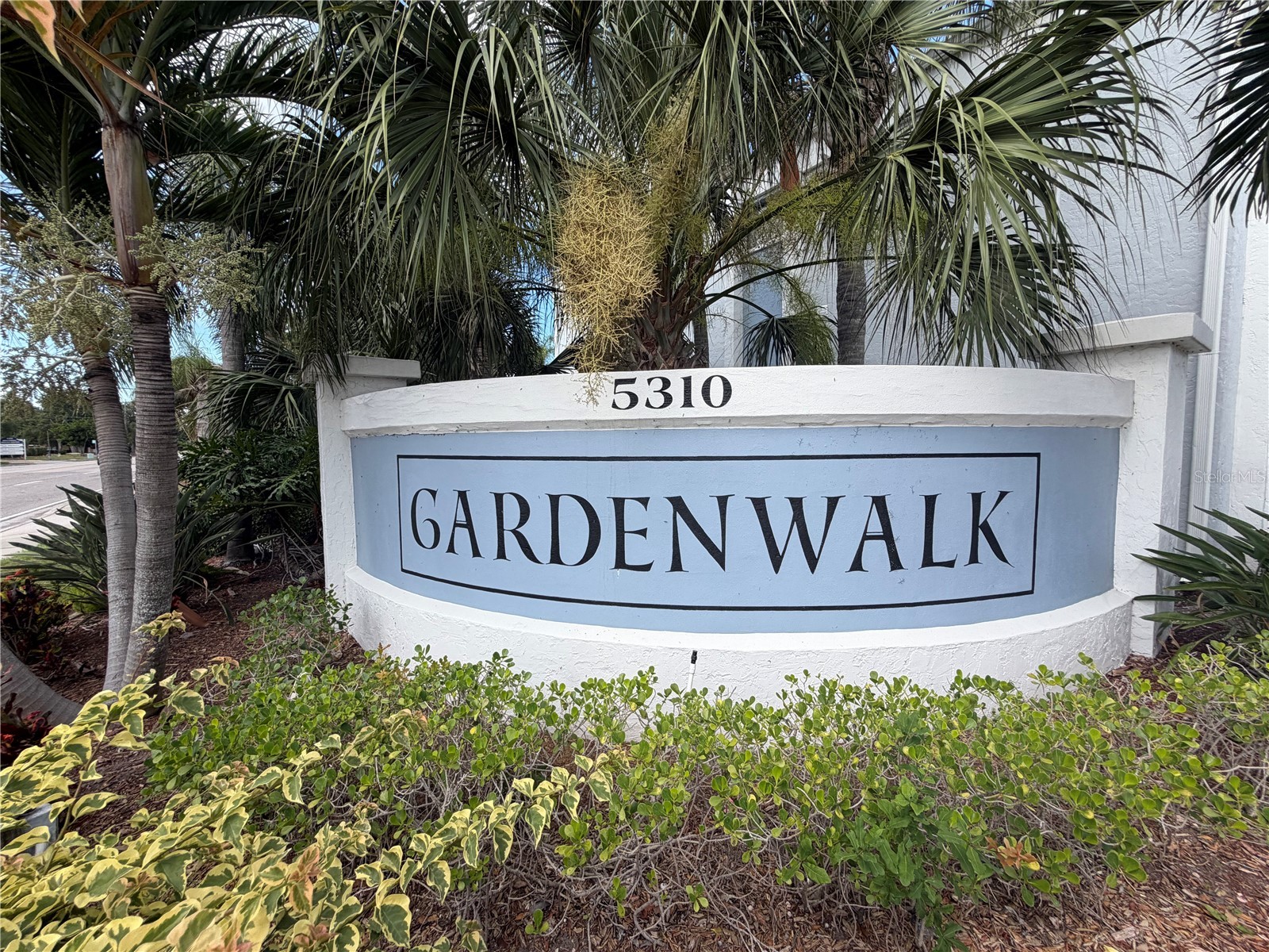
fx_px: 513
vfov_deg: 85.7
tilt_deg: -4.2
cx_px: 634
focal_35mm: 14
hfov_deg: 102.1
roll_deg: +0.7
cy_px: 476
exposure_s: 1/658
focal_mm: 2.22
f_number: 2.2
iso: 40
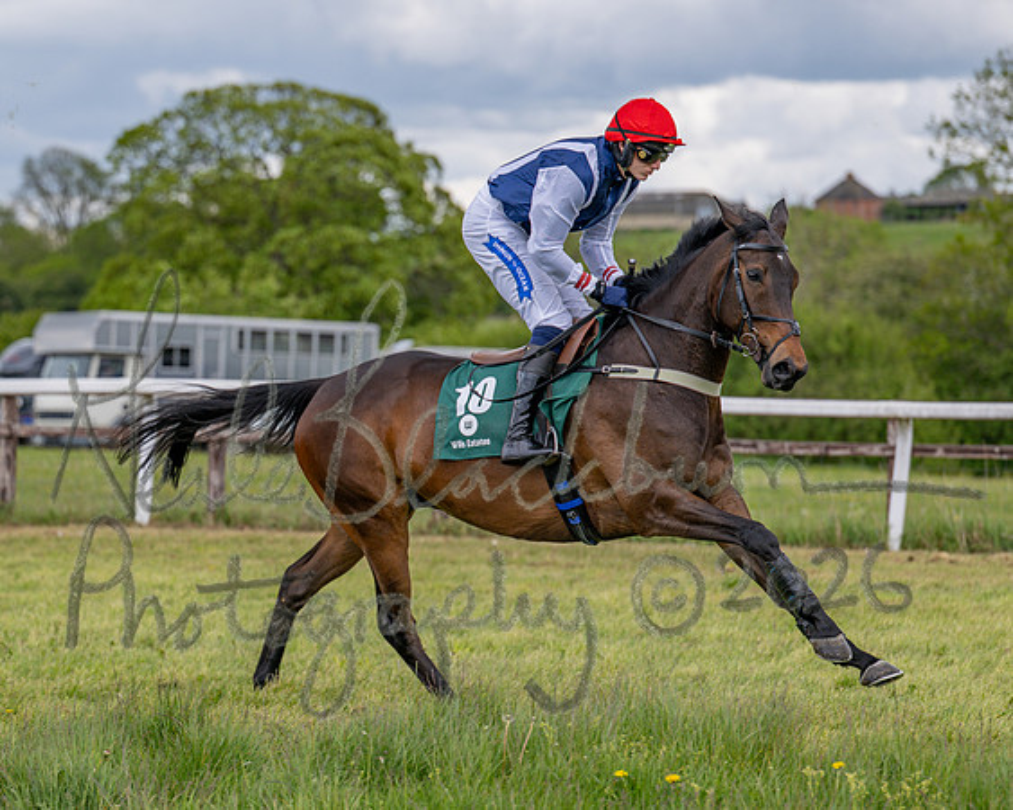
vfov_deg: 10.8
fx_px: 4263
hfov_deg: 13.5
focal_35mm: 142
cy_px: 483
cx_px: 412
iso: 200
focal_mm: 95
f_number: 2.8
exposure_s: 1/2000
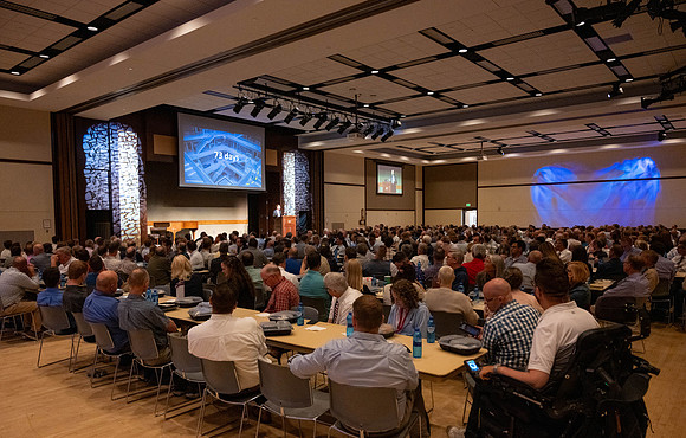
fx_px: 499
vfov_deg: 47.2
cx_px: 334
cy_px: 249
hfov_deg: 69.0
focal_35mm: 27
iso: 2000
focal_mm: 24
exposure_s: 1/200
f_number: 4
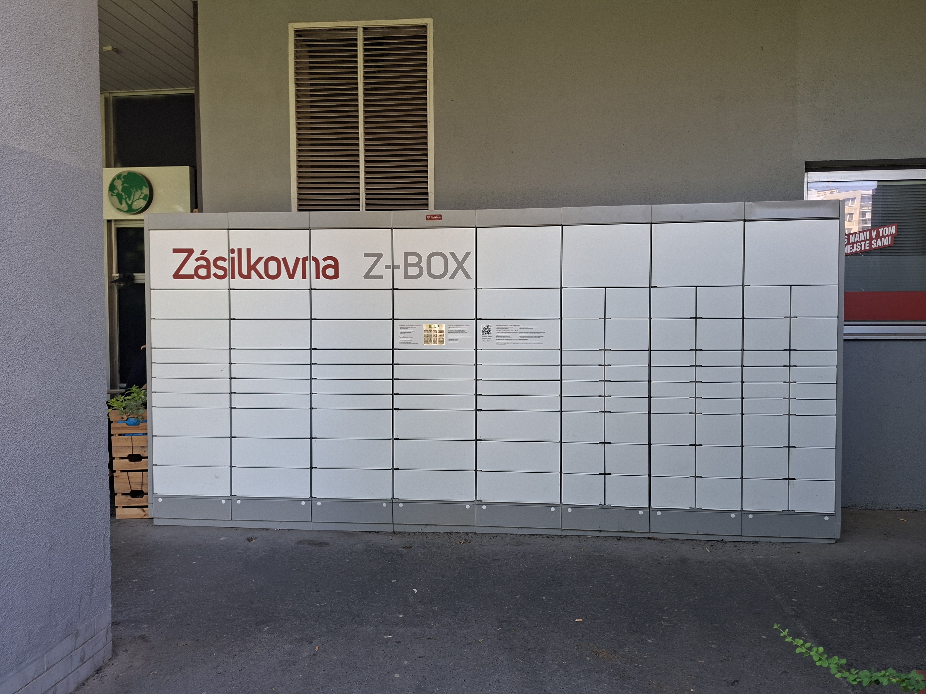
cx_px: 463
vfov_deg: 58.9
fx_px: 615
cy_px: 347
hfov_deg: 73.9
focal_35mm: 23
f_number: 1.8
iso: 50
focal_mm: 5.54
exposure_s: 1/100
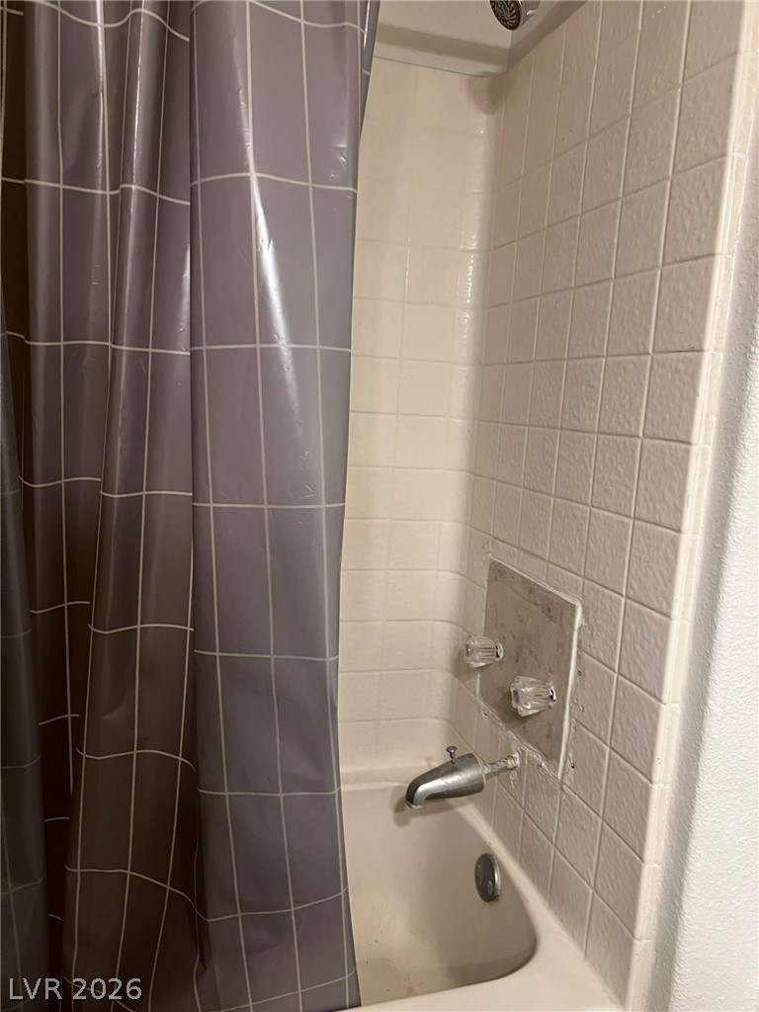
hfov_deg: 53.1
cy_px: 506
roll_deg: -3.3
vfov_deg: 67.3
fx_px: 760
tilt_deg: -8.2
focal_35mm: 26
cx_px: 380
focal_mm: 5.7
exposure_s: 1/60
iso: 320
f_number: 1.5
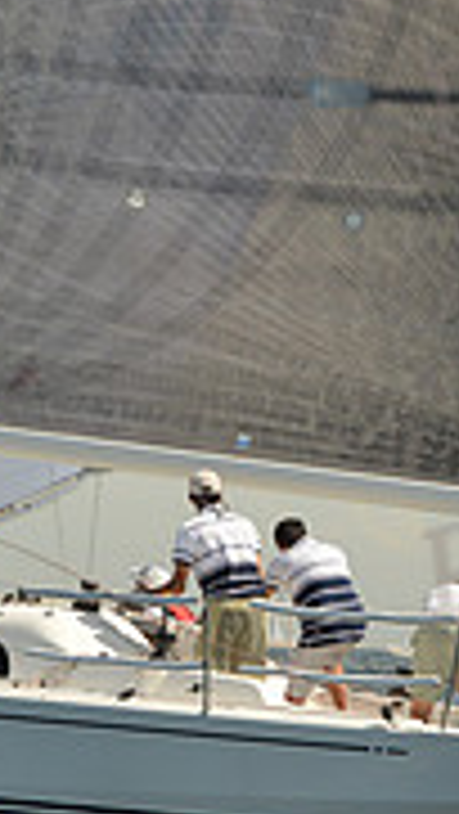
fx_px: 5078
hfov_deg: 5.2
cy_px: 331
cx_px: 194
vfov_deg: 9.2
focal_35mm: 235
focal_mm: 70
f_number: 8
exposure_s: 1/1250
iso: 320
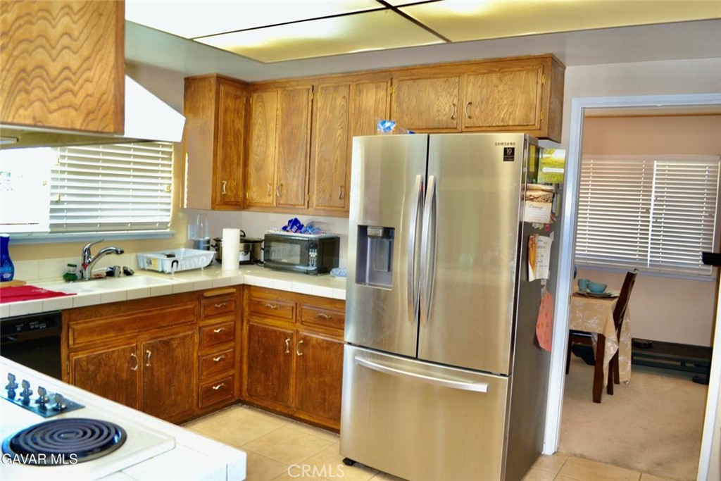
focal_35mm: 27
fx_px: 541
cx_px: 360
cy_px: 240
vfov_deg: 47.9
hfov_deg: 67.4
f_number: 3.5
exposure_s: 1/30
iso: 320
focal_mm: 18
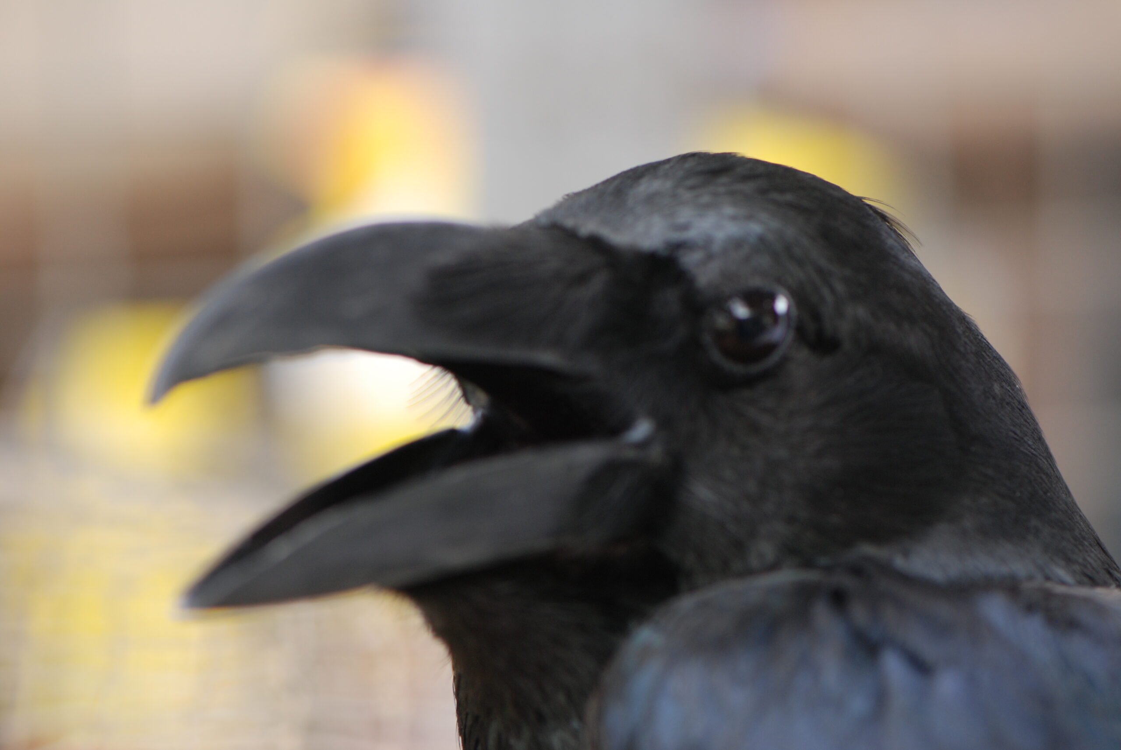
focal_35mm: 158
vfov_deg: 8.7
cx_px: 560
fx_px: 4910
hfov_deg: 13.0
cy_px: 375
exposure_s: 1/80
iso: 250
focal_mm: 105
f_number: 4.5
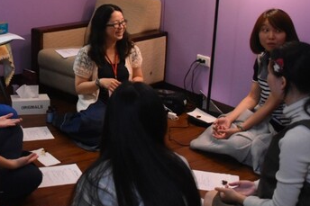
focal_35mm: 55
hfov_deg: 34.4
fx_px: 473
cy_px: 27
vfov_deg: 24.0
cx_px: 36
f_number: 3.5
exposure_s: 1/250
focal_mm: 18
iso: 3200
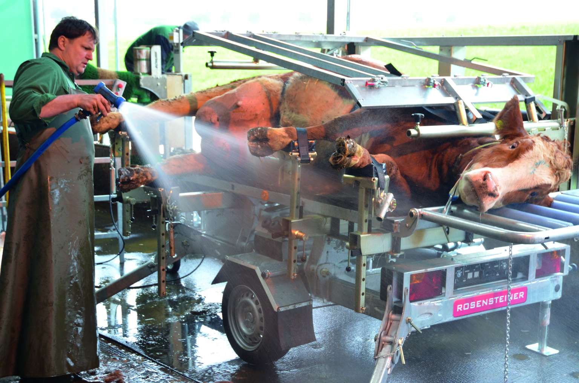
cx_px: 290
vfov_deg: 25.6
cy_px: 192
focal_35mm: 52
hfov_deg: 37.9
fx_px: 843
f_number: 4.2
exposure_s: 1/60
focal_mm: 35
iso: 800
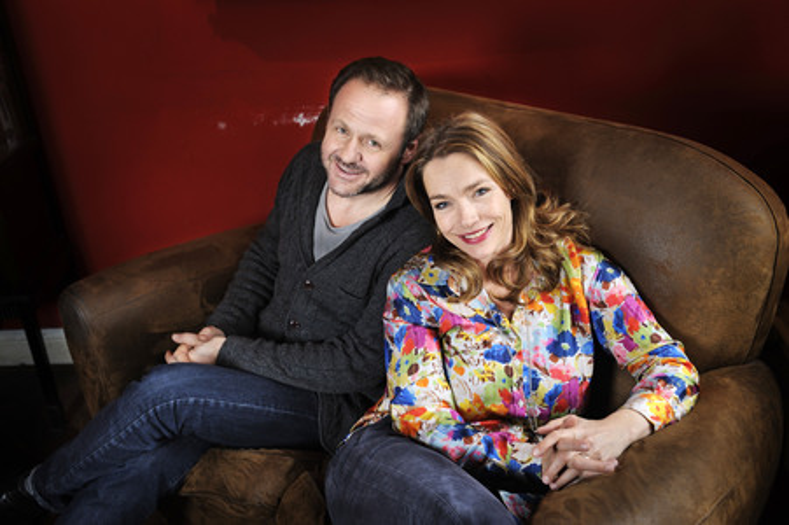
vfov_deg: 30.5
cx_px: 394
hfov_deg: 44.5
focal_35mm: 44
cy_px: 262
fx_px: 964
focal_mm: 44
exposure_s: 1/50
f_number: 4
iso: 400
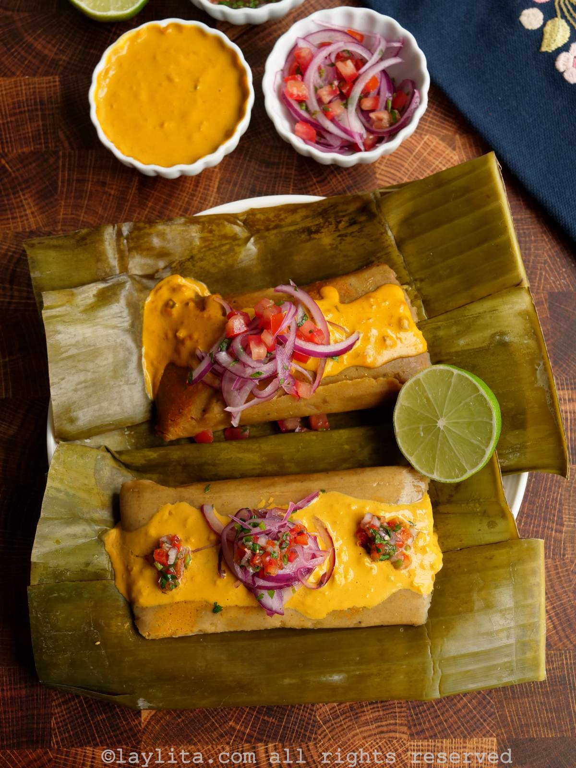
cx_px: 288
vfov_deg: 38.2
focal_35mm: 50
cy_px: 384
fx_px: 1109
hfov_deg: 29.1
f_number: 4.5
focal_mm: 25
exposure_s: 1/60
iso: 500
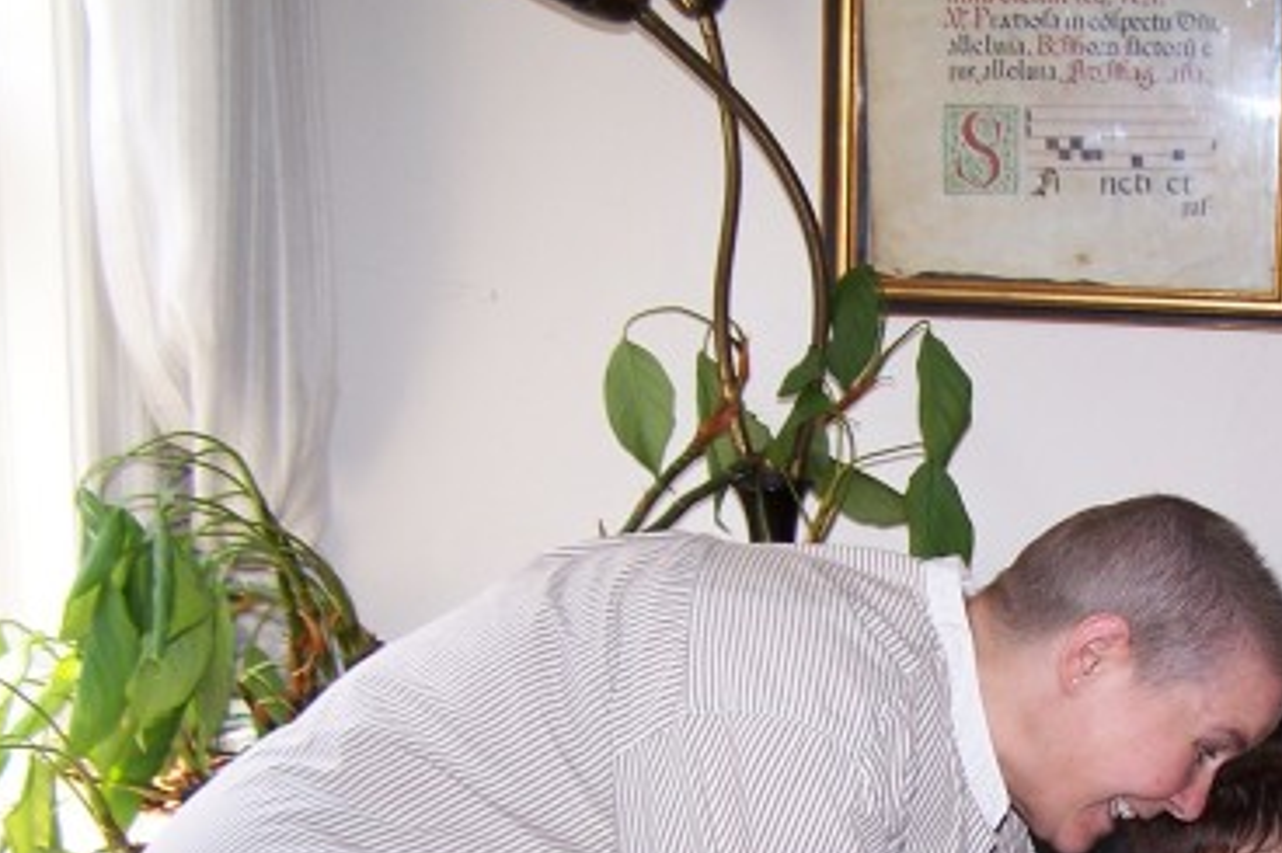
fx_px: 2598
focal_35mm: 73
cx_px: 1143
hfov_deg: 26.8
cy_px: 787
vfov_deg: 18.3
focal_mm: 6.3
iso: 80
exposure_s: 1/60
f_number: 2.8
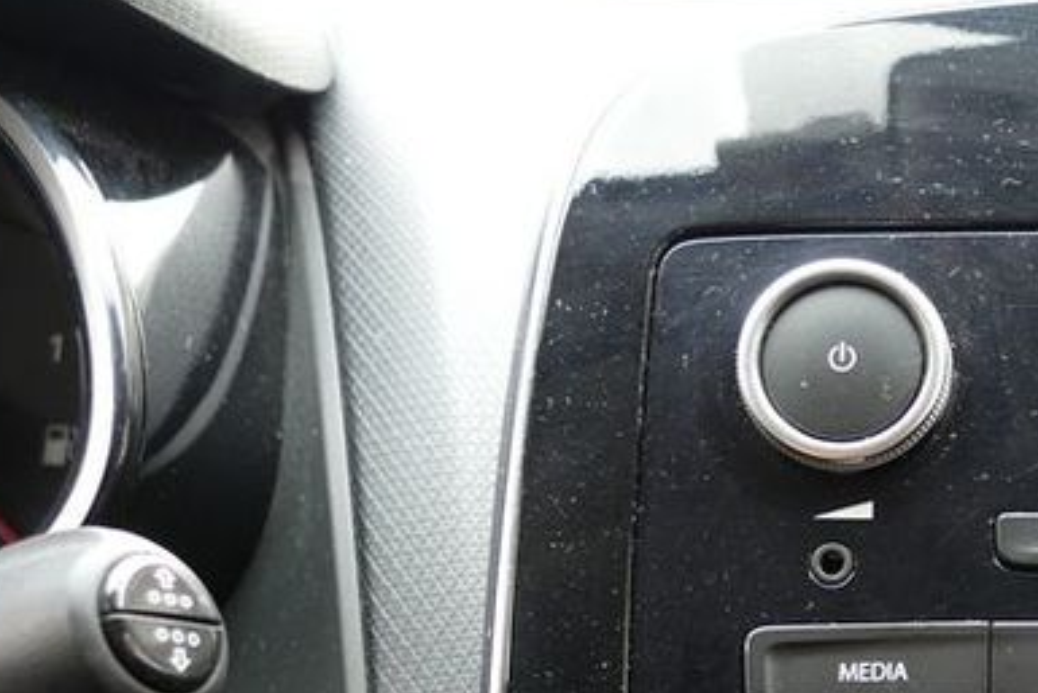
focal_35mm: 91
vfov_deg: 14.7
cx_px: 1264
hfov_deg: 20.8
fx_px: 2625
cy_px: 778
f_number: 3.1
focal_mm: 12.9
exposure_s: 1/80
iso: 200
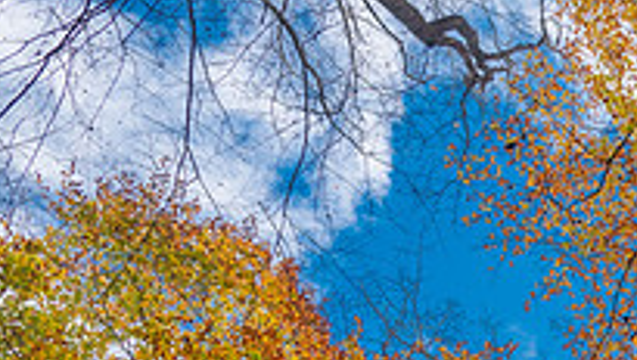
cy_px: 461
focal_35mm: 71
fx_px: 1201
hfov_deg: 26.6
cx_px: 752
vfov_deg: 16.2
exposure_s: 1/180
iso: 200
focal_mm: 24
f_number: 11
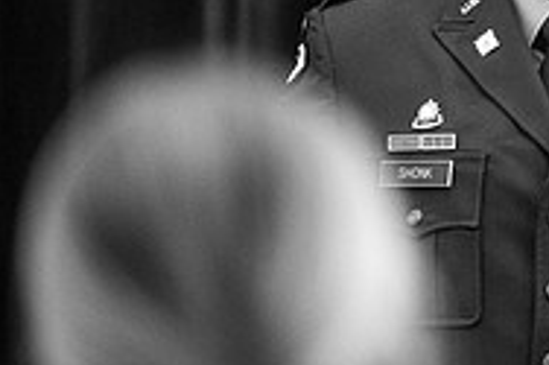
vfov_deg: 2.2
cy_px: 42
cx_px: 815
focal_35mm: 618
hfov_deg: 3.3
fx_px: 9416
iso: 5000
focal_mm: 200
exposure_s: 1/200
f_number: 2.8
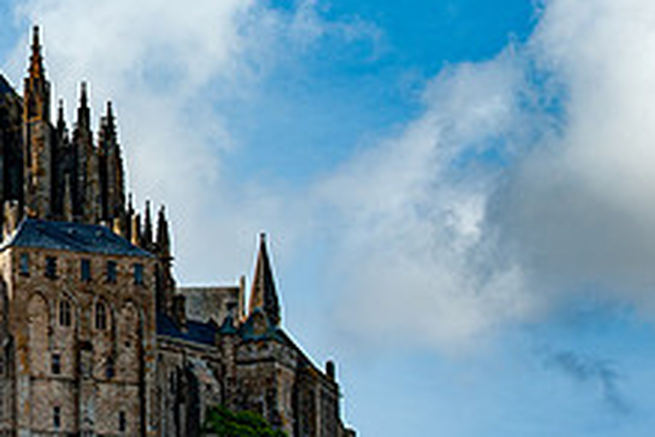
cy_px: 159
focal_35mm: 185
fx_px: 3366
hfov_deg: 10.9
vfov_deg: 7.4
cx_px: -164
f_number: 8
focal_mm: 70
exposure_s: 1/500
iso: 200
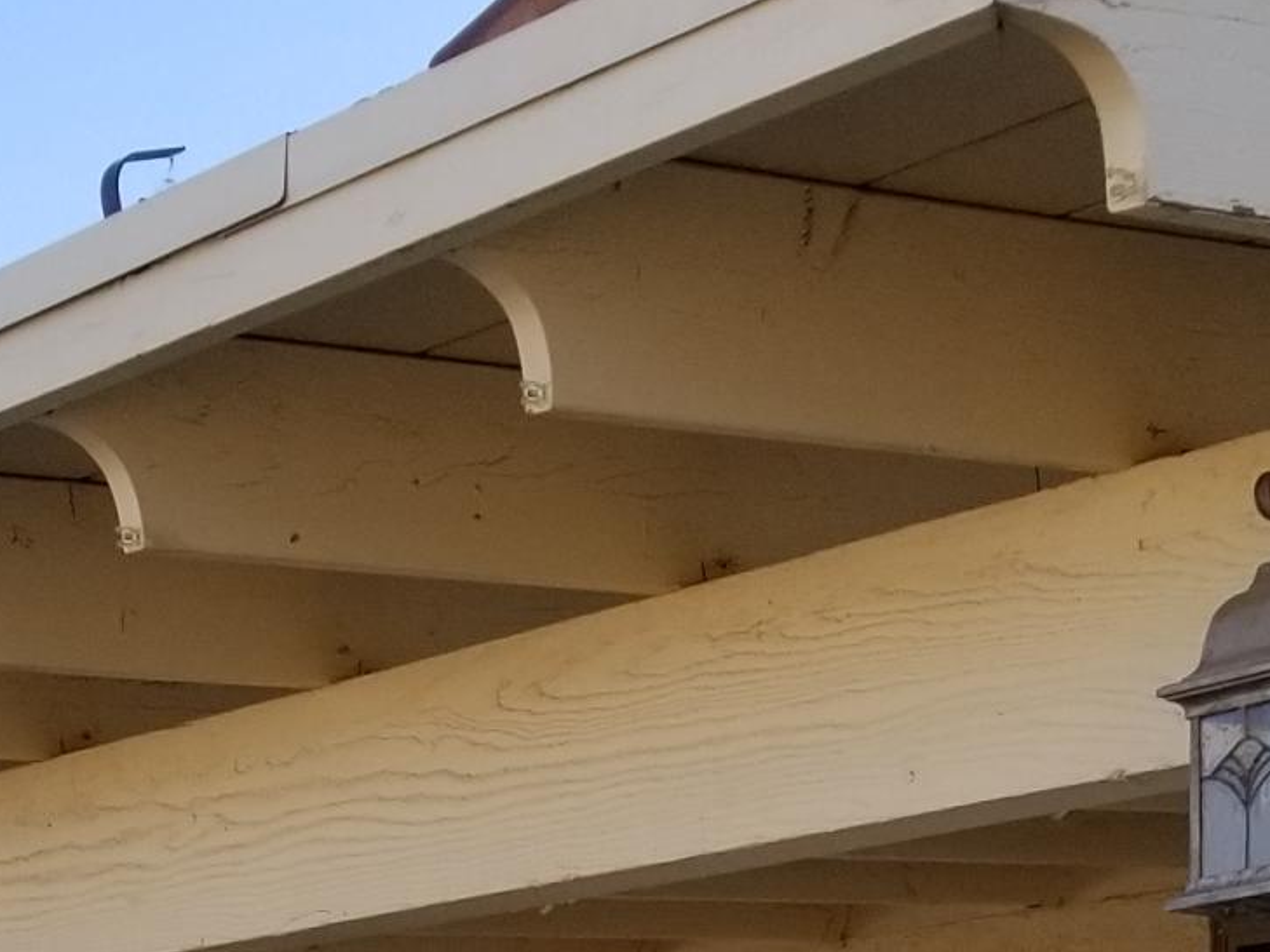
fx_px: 3926
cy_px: 1949
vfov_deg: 12.2
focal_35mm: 107
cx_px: 706
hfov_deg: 18.4
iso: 50
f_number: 1.7
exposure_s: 1/1112
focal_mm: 4.3
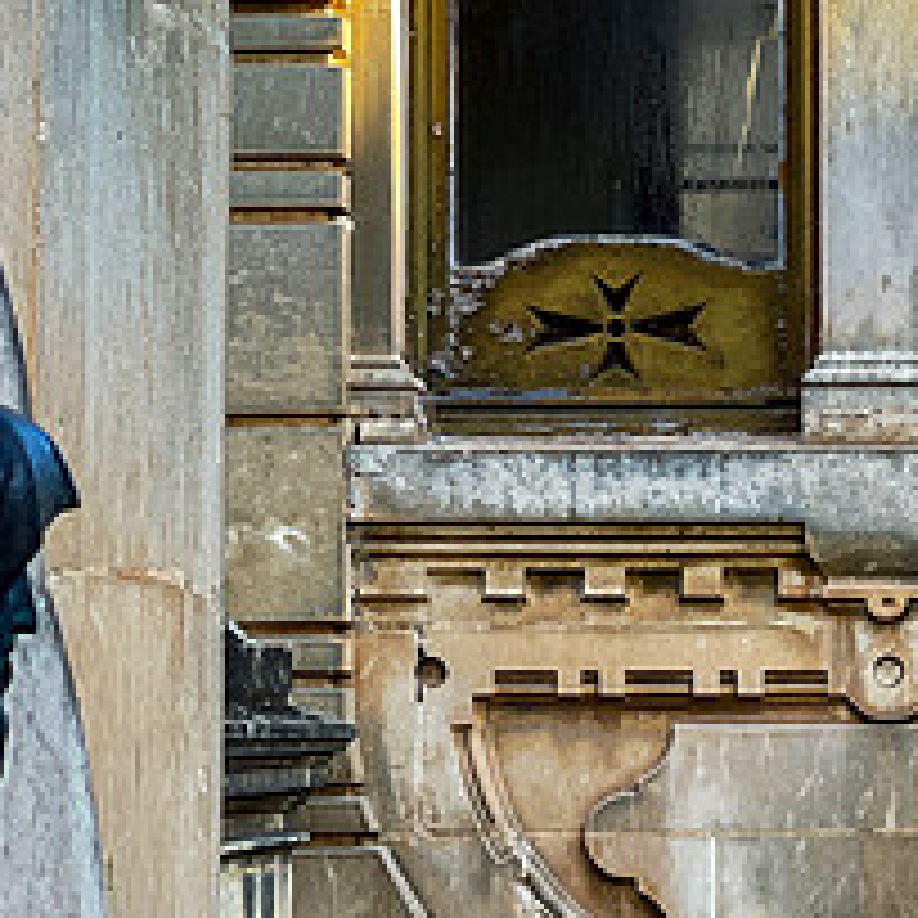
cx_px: 932
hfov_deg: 10.8
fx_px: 4831
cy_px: 488
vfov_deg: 10.9
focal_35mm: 161
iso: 32
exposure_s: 1/120
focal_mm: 7.5
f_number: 2.2
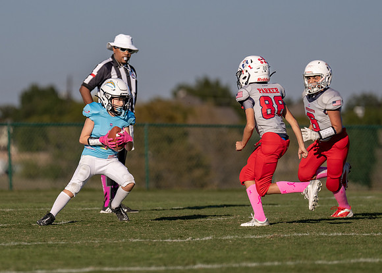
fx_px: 4032
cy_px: 125
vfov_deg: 3.9
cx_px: 126
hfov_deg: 5.4
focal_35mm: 372
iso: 160
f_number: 2.8
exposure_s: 1/5000
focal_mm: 200
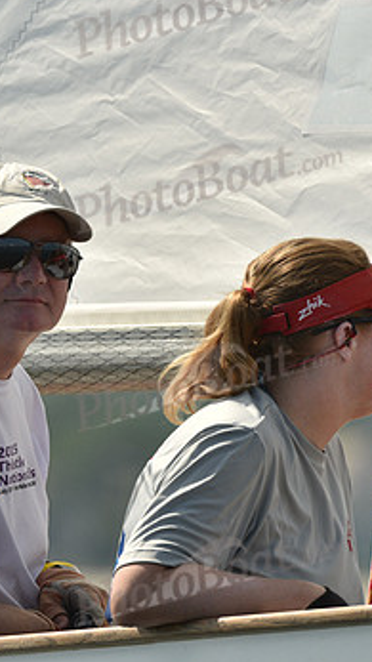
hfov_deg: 1.2
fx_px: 18461
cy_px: 310
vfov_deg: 2.1
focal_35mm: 1052
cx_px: -23
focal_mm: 600
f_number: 9
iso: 250
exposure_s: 1/1000
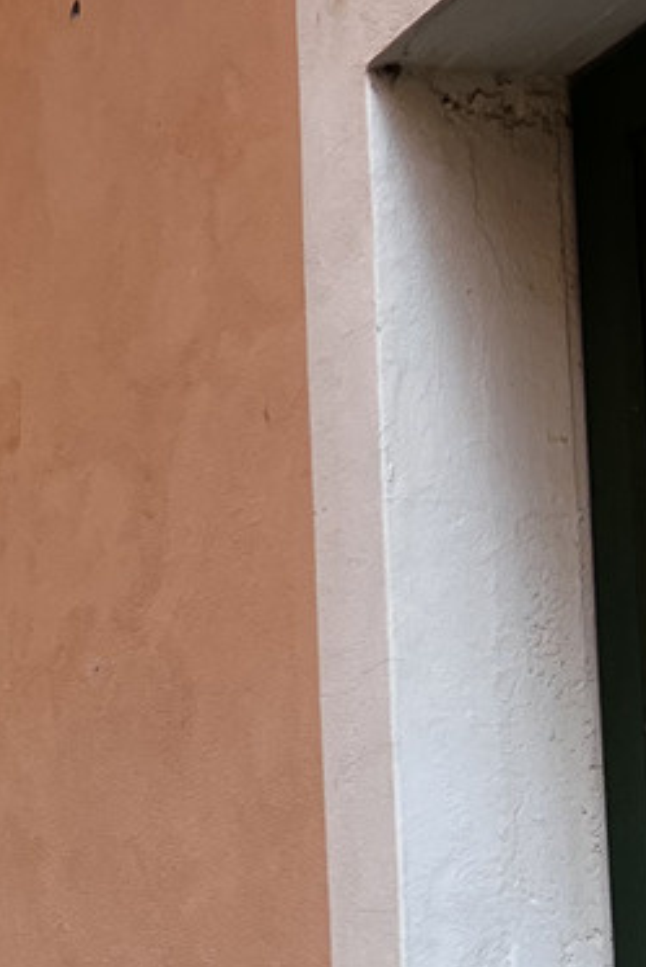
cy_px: 946
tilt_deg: +6.1
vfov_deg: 17.3
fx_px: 3119
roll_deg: +0.5
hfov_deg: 10.7
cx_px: -713
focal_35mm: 116
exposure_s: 1/275
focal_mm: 5.7
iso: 50
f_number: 1.5
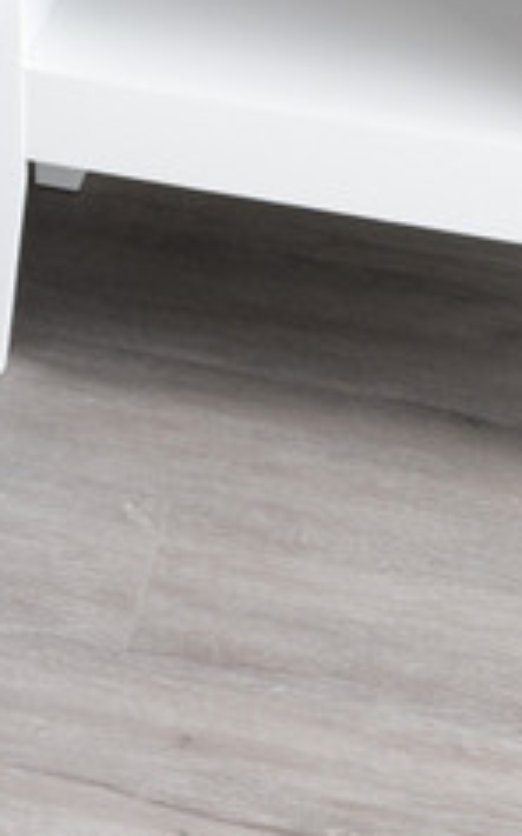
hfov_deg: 5.9
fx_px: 4054
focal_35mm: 178
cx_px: -1739
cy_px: -1086
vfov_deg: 10.4
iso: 200
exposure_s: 1/40
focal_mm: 24
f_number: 8
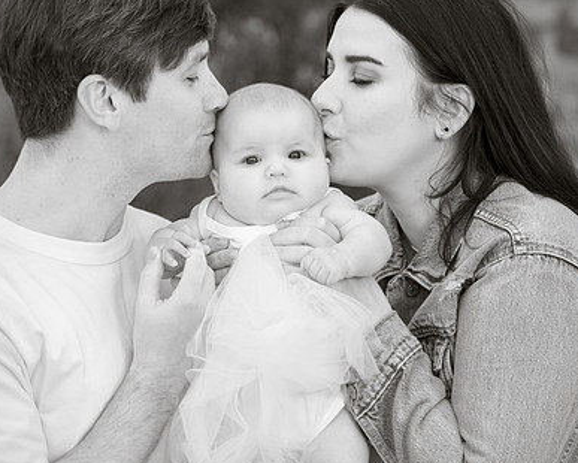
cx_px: 320
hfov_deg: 12.3
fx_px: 2687
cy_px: 206
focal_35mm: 157
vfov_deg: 9.8
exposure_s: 1/200
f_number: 4
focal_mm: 105
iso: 100
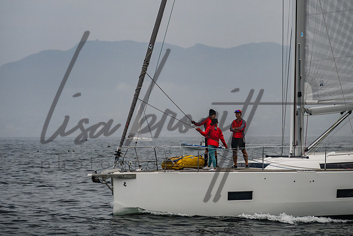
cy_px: 84
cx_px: 169
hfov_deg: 7.2
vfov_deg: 4.8
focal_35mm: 287
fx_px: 2813
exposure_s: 1/2500
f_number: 6.3
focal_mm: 200
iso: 500
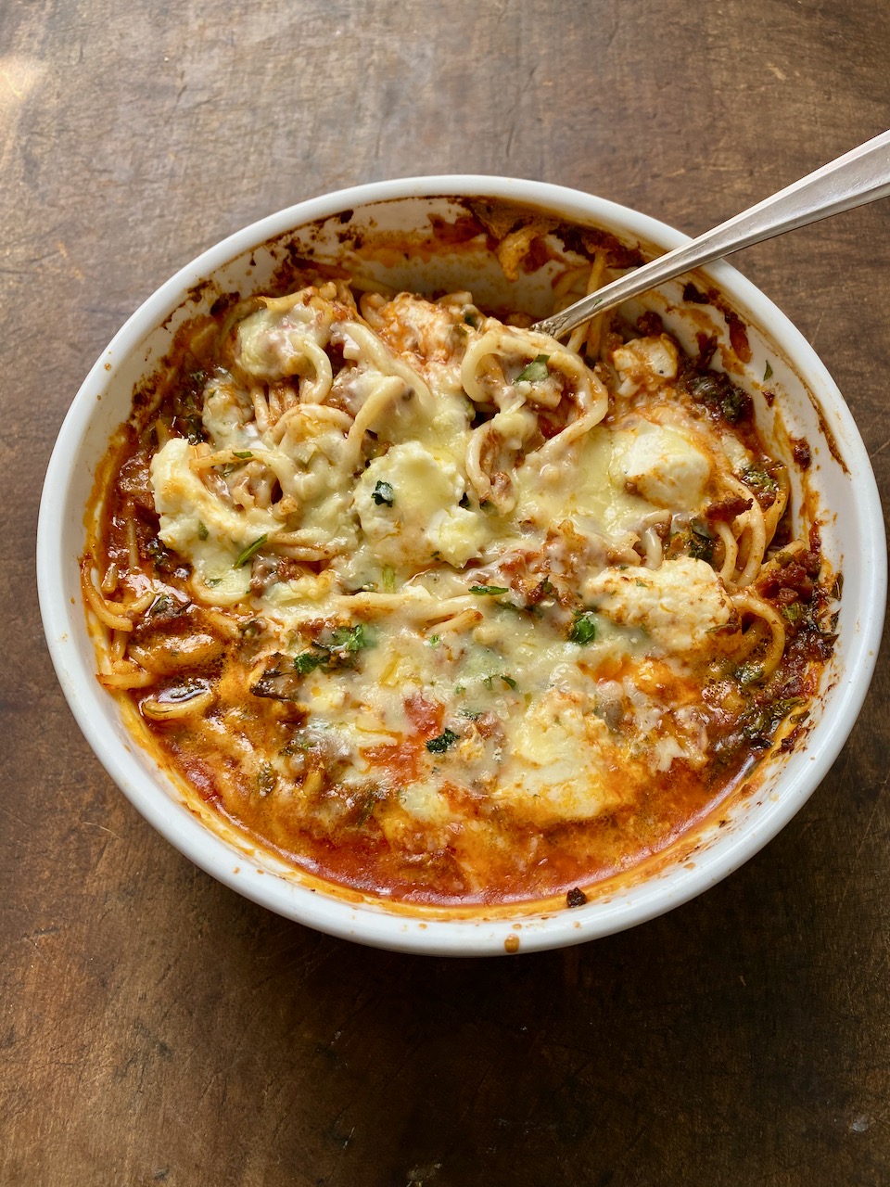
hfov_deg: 53.1
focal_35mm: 26
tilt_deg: -68.6
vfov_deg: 67.3
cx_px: 445
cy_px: 594
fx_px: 891
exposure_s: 1/121
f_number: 1.8
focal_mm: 4.25
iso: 50
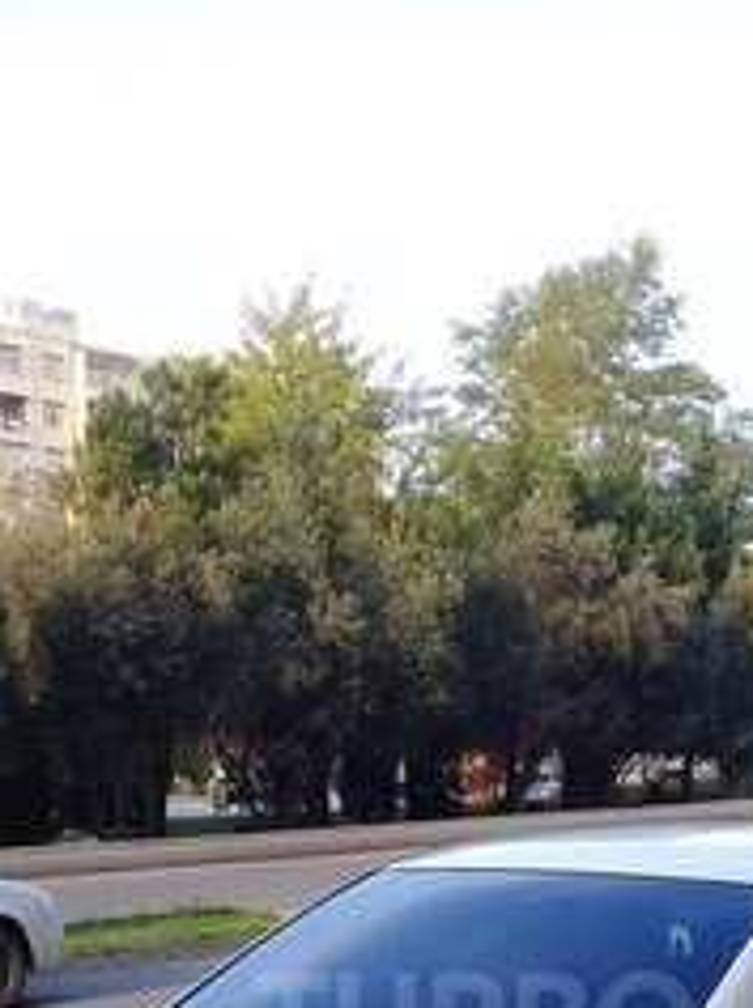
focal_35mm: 65
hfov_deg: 22.3
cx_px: 583
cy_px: 1021
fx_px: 1890
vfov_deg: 28.0
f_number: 2.2
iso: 50
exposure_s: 1/178
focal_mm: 3.3
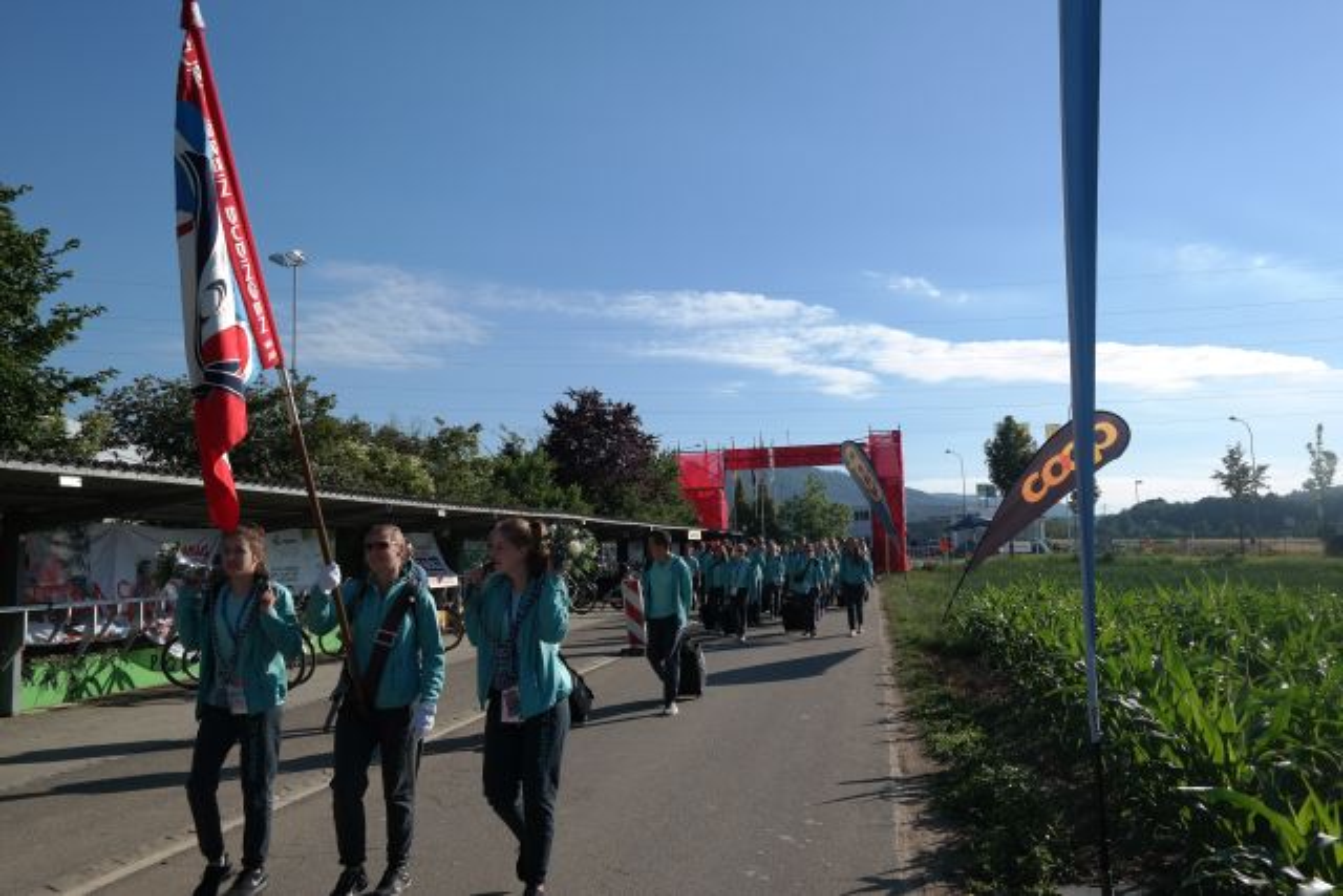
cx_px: 672
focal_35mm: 27
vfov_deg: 48.0
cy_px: 448
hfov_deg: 67.4
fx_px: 1007
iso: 100
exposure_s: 1/320
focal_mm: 18
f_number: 7.1
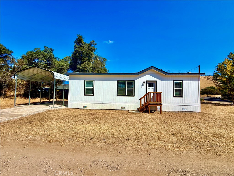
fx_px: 95
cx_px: 117
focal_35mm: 14
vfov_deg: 85.7
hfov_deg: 102.1
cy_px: 88
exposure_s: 1/1285
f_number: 2.2
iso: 20
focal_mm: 2.22
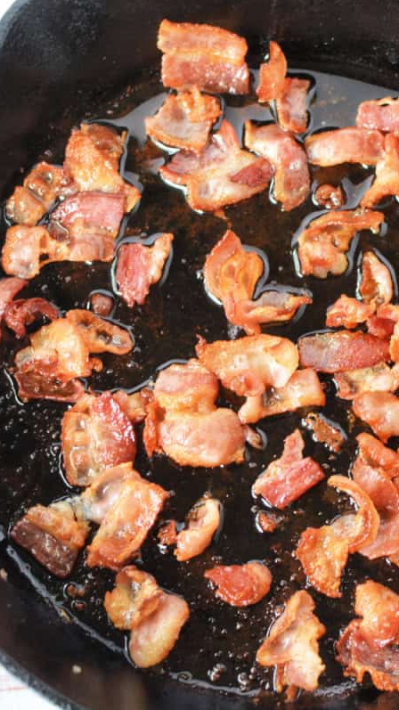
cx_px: 313
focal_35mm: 83
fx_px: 1558
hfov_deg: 14.5
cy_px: 355
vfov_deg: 25.7
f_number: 3.5
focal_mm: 35
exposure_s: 1/50
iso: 800
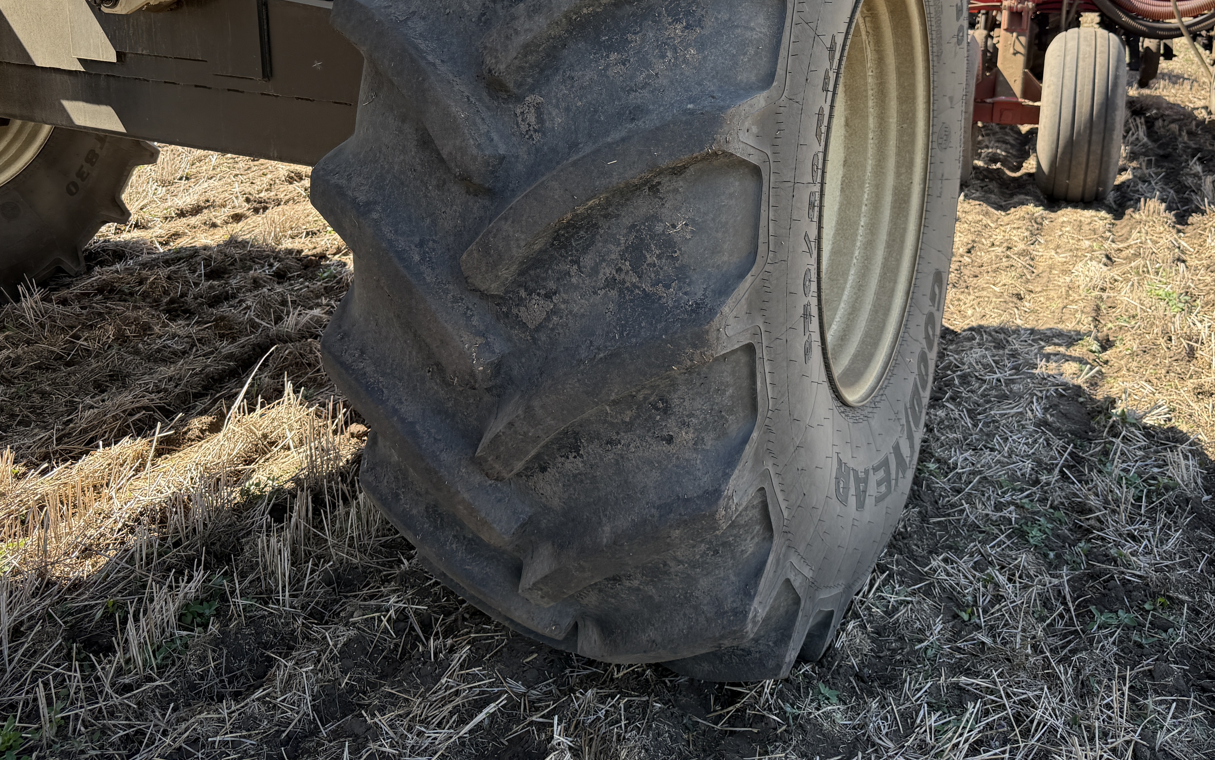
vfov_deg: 36.1
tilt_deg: -12.7
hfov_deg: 56.7
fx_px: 1126
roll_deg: -1.8
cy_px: 156
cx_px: 634
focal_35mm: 34
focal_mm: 6.76
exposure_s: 1/1032
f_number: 1.78
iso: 80
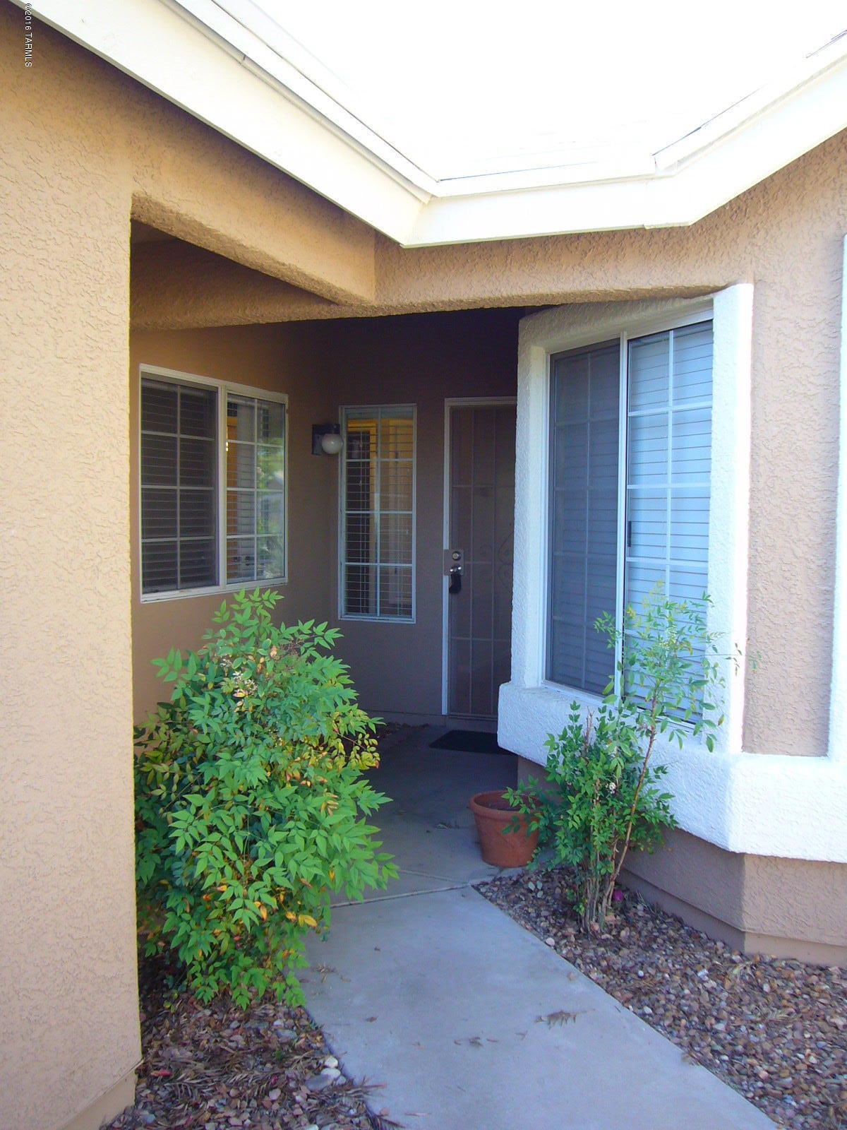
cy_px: 565
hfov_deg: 46.8
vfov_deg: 60.0
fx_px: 979
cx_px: 424
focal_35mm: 30
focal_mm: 4.6
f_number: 2.8
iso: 80
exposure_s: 1/50
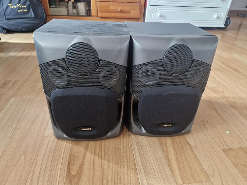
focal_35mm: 23
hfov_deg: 73.9
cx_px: 124
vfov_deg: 58.9
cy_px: 92
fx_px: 164
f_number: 1.8
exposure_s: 1/60
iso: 640
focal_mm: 5.54
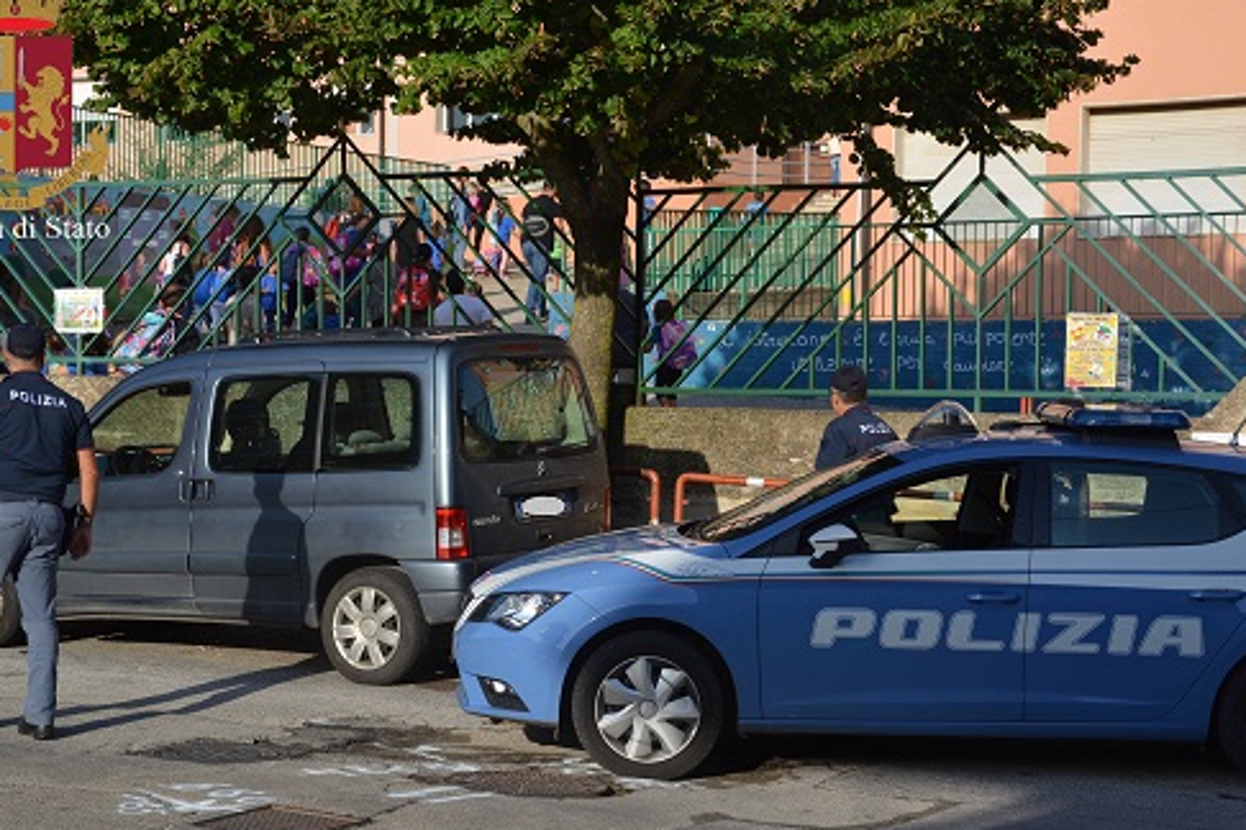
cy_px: 409
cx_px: 577
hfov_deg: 27.5
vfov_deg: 18.5
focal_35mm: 74
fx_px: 2545
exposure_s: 1/250
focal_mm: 45
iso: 180
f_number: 8
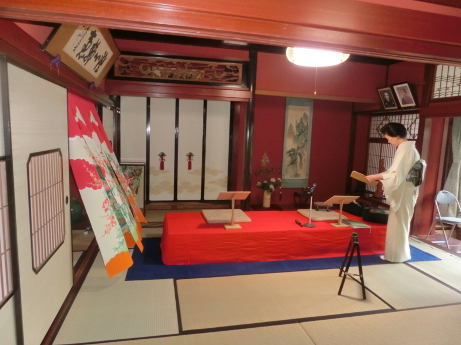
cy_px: 172
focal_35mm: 24
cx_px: 230
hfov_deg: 71.6
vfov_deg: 56.8
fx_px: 320
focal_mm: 4.24
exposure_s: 1/60
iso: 400
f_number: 3
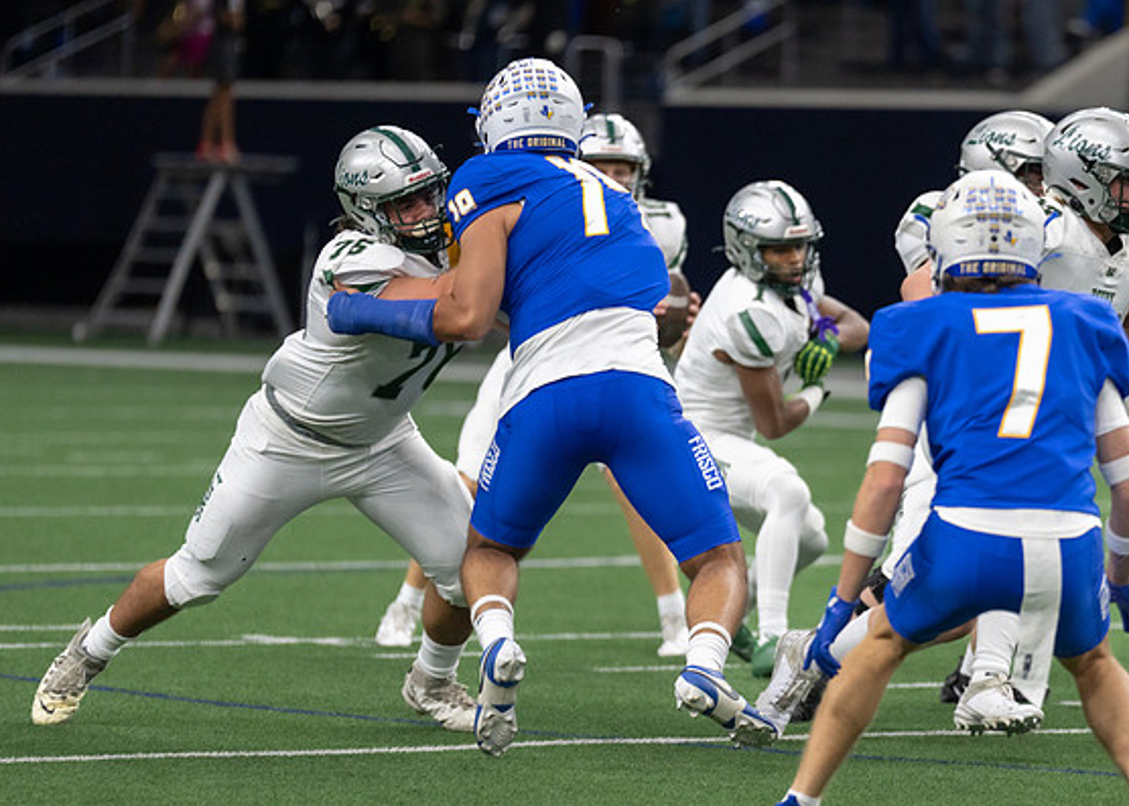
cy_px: 515
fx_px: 10163
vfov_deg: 4.5
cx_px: 886
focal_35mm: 317
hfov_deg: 6.4
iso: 1000
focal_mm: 200
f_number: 2.8
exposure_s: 1/1000
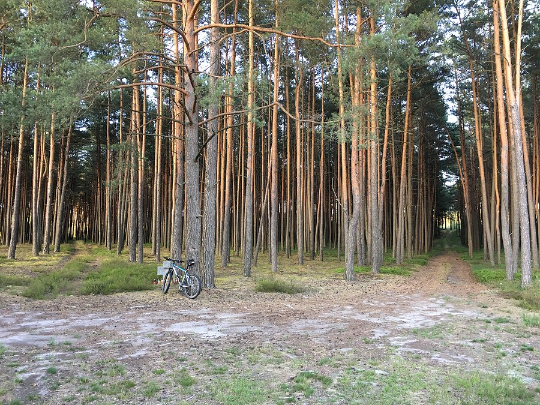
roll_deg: -0.6
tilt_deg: +3.8
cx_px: 270
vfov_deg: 48.2
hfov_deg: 61.7
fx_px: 452
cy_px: 202
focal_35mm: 29
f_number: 2.2
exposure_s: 1/33
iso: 32
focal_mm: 4.15
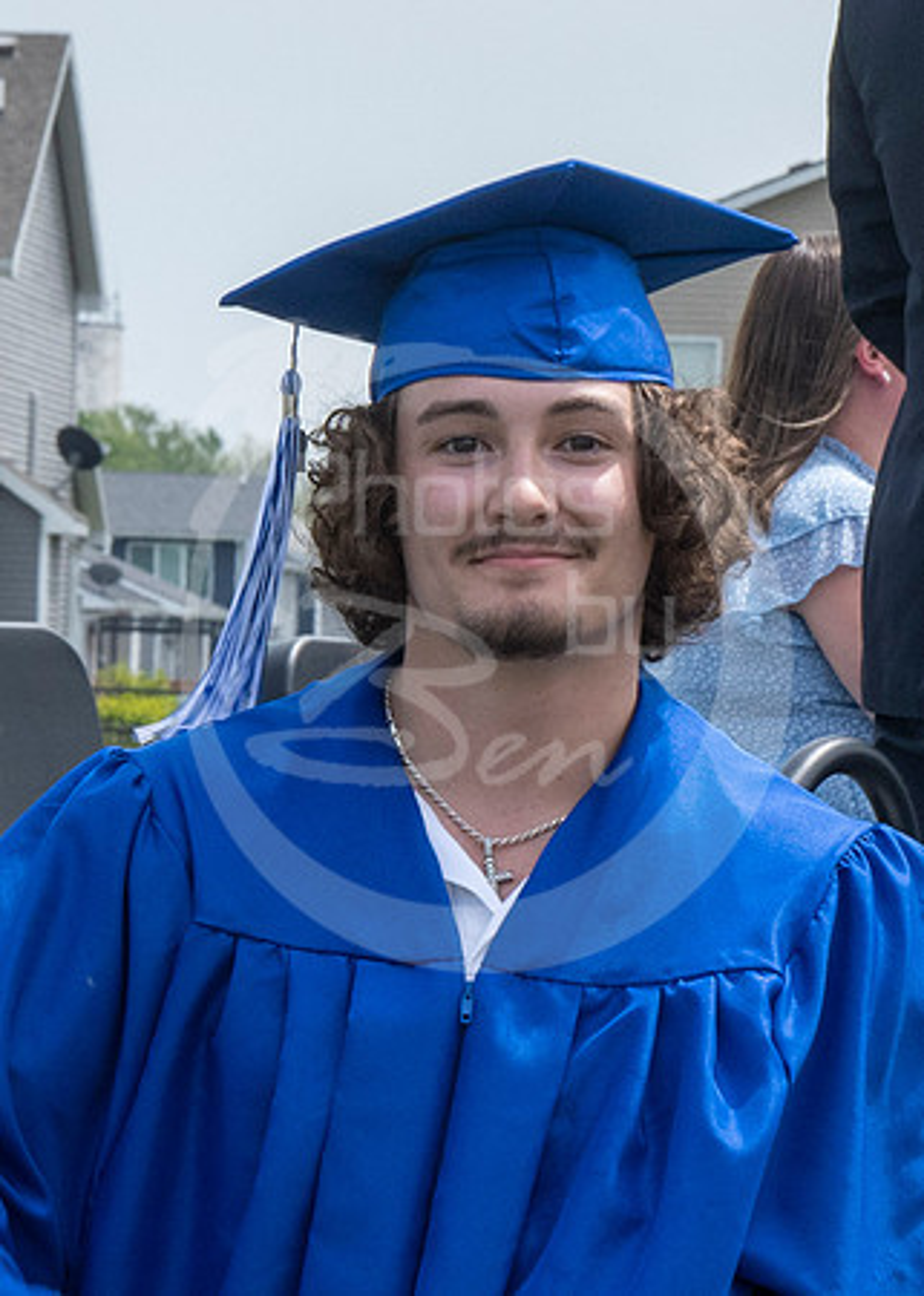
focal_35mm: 339
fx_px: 12470
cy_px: 668
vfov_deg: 5.9
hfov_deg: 4.2
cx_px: -35
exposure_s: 1/250
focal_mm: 70
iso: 200
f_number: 13
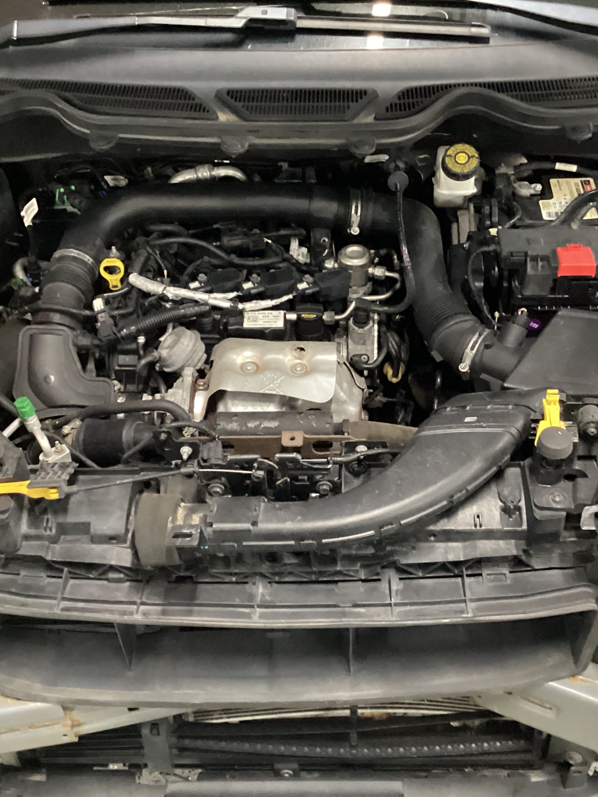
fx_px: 967
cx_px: 299
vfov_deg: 44.8
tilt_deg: -42.6
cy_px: 399
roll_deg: +2.3
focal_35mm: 42
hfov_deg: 34.4
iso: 640
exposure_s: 1/24
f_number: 2.4
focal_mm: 3.3
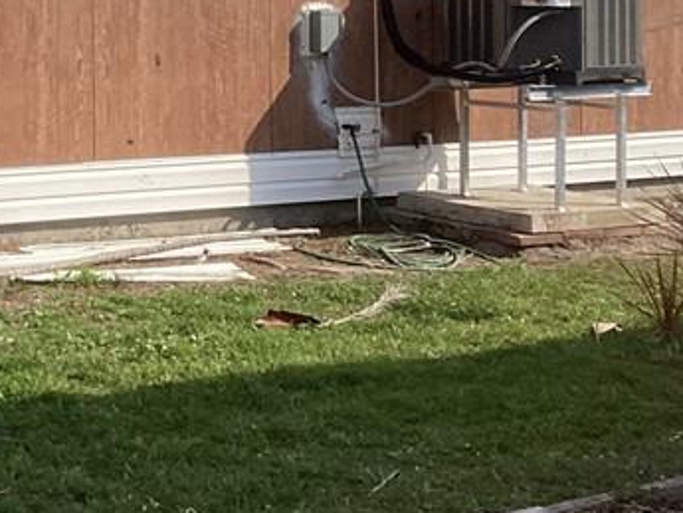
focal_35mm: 92
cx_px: -234
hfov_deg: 19.5
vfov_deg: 15.6
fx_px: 1816
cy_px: -81
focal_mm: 3.3
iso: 25
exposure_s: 1/1631
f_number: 2.4
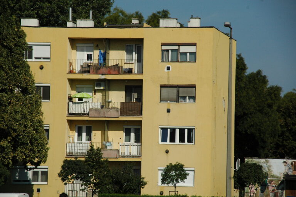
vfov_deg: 8.3
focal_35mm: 165
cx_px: 148
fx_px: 1356
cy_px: 98
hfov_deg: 12.5
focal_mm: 110
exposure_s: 1/2500
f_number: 8
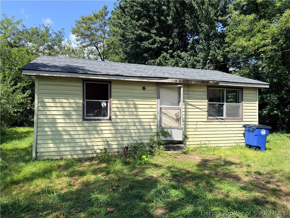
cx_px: 145
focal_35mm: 24
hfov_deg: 71.6
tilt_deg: -0.5
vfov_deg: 56.8
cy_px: 109
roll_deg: -0.2
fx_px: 201
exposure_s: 1/2801
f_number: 1.78
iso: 80
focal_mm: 6.76
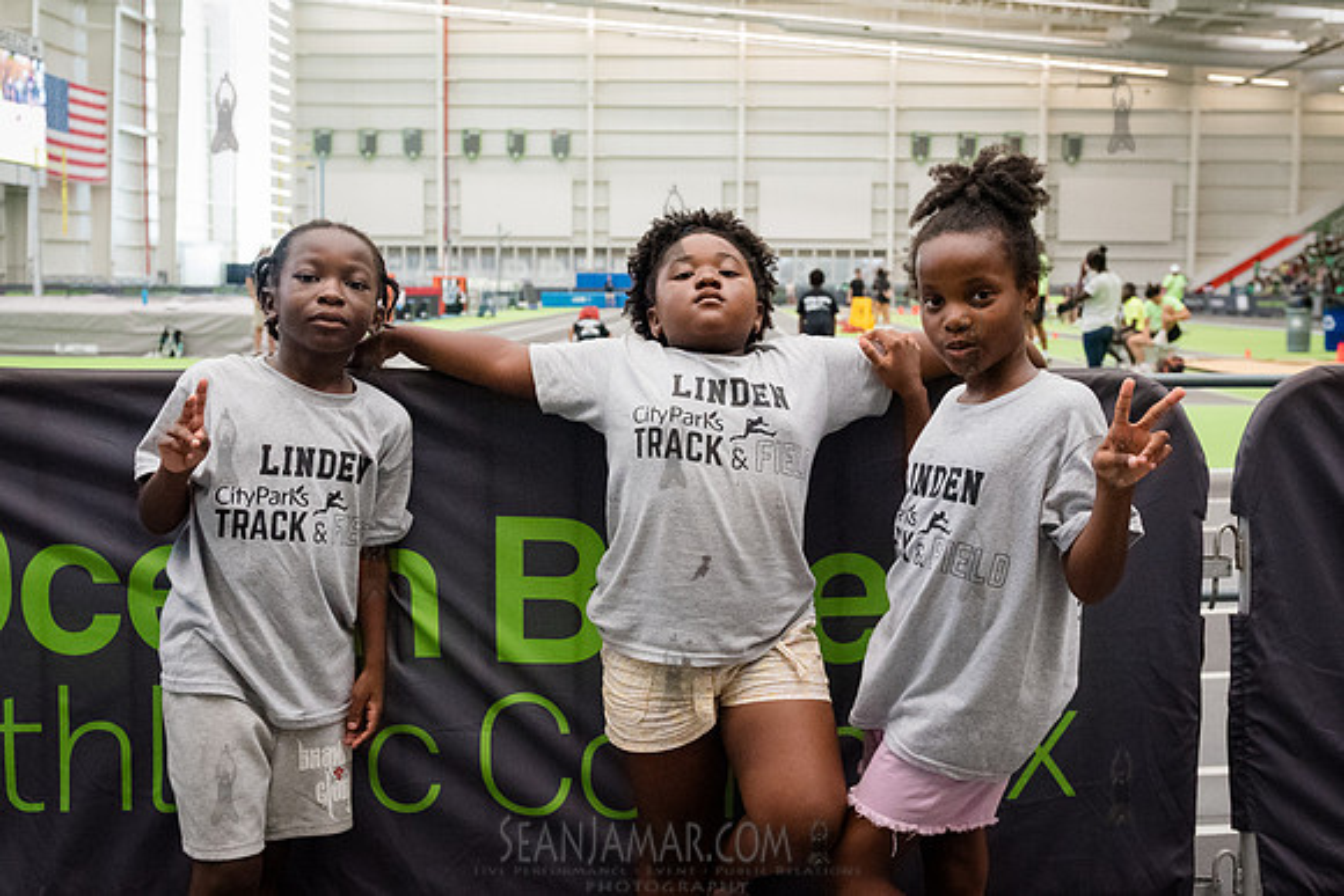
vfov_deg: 31.9
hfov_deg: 46.4
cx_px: 688
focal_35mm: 42
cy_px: 411
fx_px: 1567
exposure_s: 1/1000
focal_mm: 29
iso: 6400
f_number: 3.5
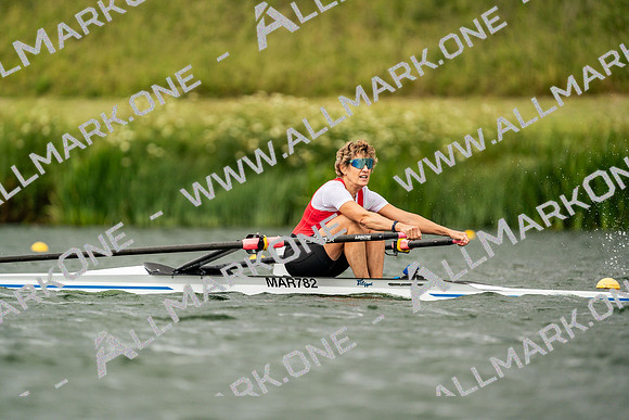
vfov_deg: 2.3
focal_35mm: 600
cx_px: 314
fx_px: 10485
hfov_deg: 3.4
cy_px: 210
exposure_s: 1/2000
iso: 500
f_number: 6.3
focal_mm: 600
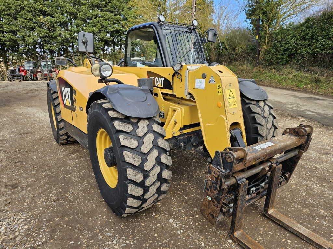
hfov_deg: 73.9
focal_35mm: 23
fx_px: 221
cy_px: 124
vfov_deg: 58.9
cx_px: 166
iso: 40
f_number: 1.8
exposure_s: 1/408
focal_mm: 5.4
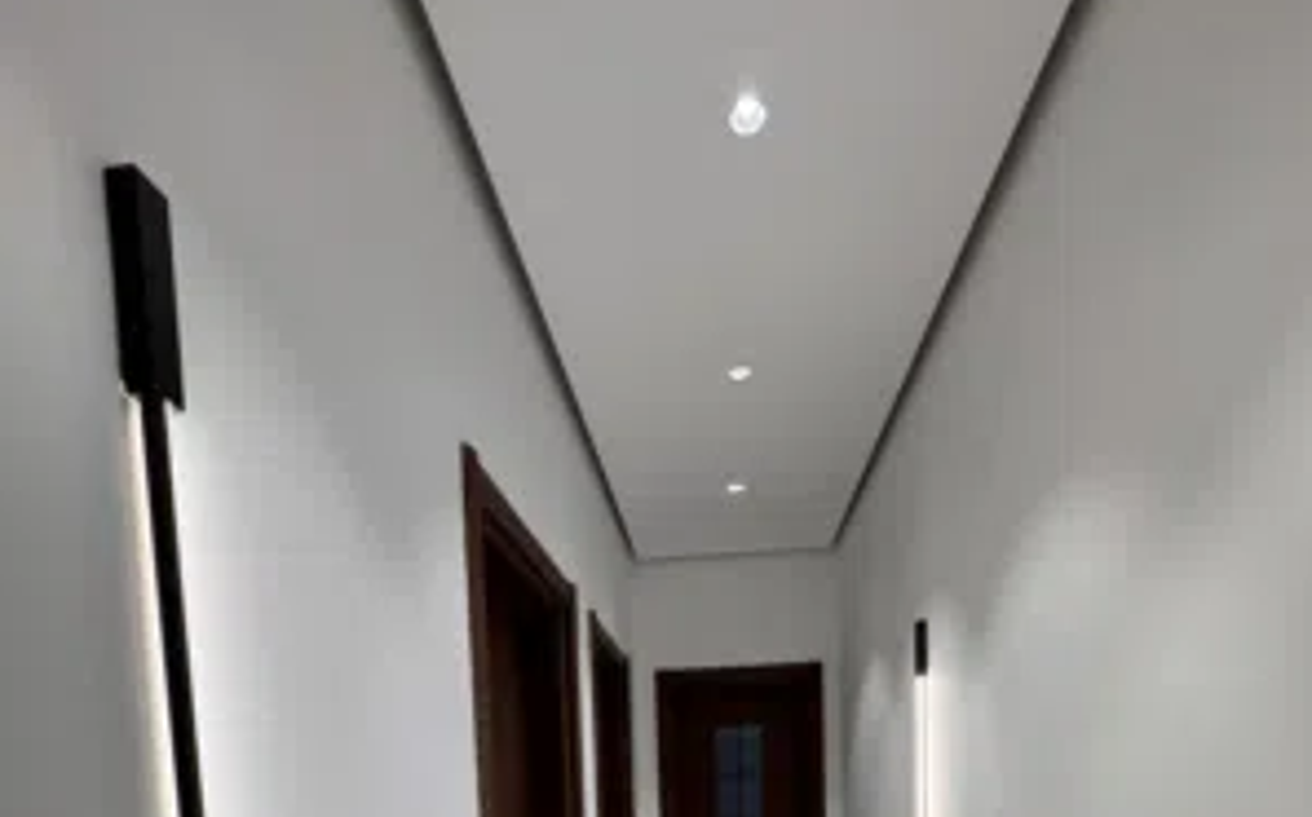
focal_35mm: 20
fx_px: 714
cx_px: 658
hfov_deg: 85.1
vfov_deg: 47.6
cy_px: 843
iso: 200
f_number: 2.2
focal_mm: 2.22
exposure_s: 1/100
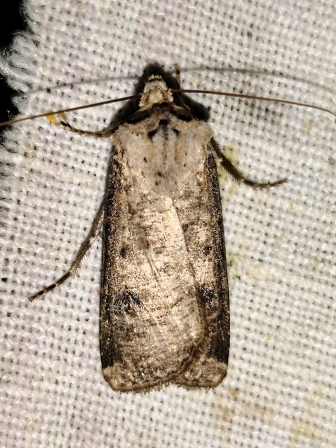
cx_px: 168
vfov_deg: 21.3
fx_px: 1192
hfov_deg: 16.0
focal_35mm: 92
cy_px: 224
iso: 200
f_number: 1.65
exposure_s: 1/100
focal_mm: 6.19
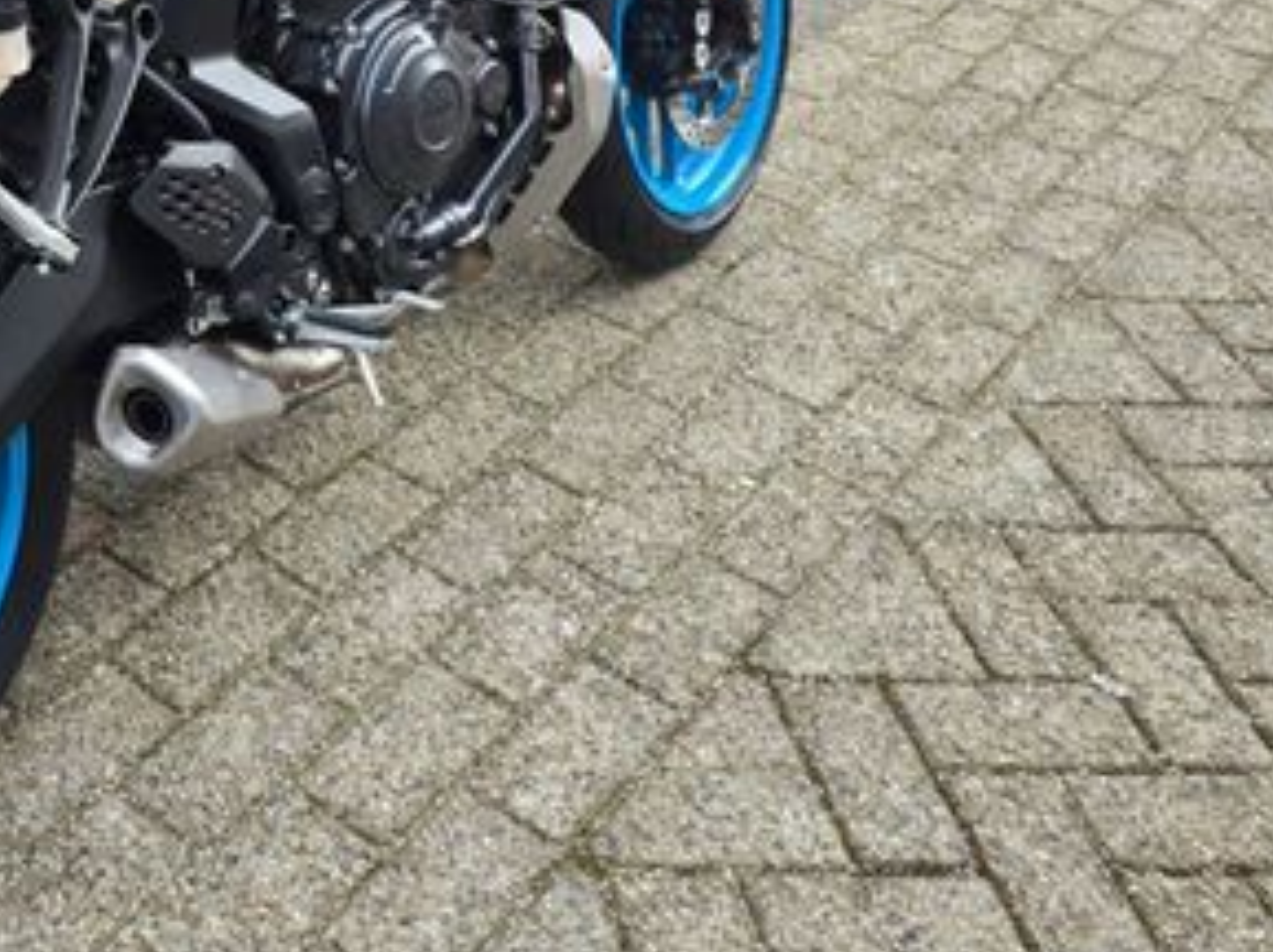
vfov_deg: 27.3
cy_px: 71
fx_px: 1873
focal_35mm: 51
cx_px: 57
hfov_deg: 34.7
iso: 12
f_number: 1.7
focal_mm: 6.3
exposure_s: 1/180
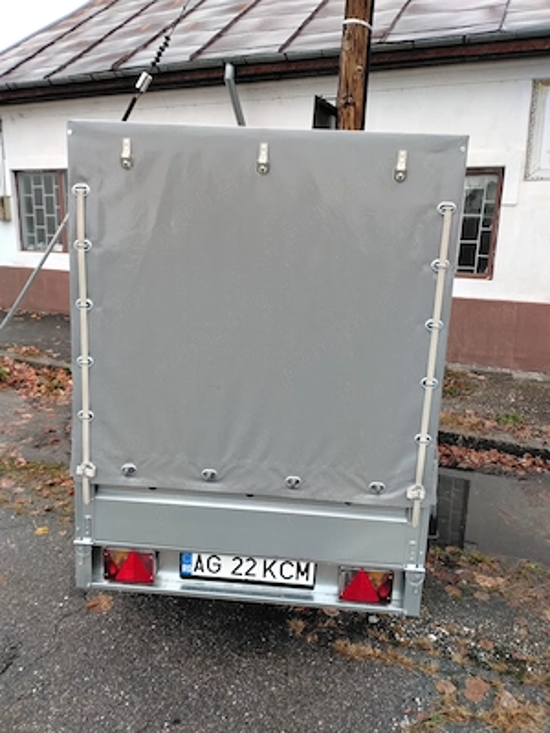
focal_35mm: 27
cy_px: 366
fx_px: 572
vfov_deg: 65.3
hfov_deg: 51.4
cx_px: 275
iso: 316
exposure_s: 1/100
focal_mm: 4.05
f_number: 1.8
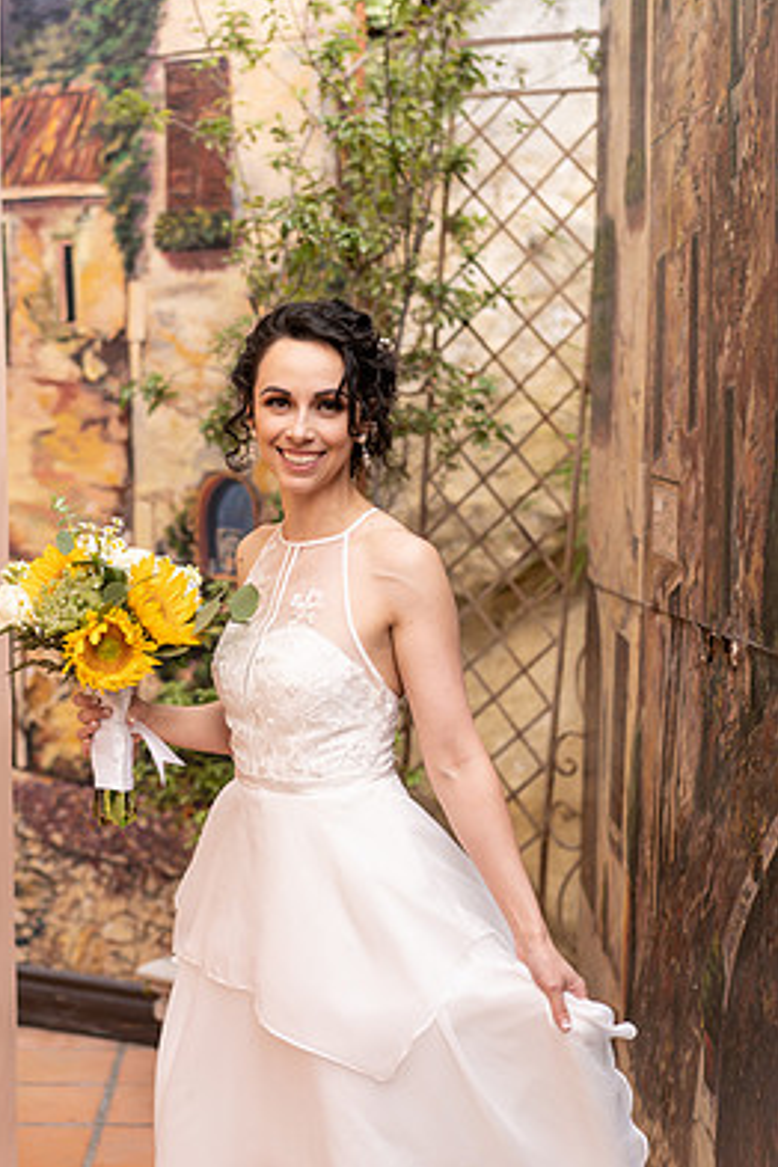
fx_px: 2042
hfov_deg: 21.6
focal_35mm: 63
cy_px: 603
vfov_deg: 31.9
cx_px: 336
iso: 320
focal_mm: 55
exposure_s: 1/500
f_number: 2.5
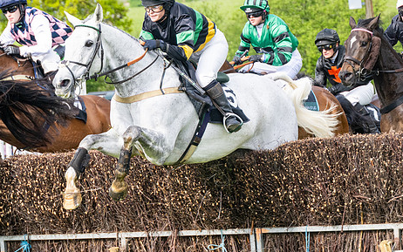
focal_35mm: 219
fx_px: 2406
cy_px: 98
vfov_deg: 6.0
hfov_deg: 9.6
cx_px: 191
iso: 400
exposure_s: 1/1600
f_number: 4
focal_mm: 98
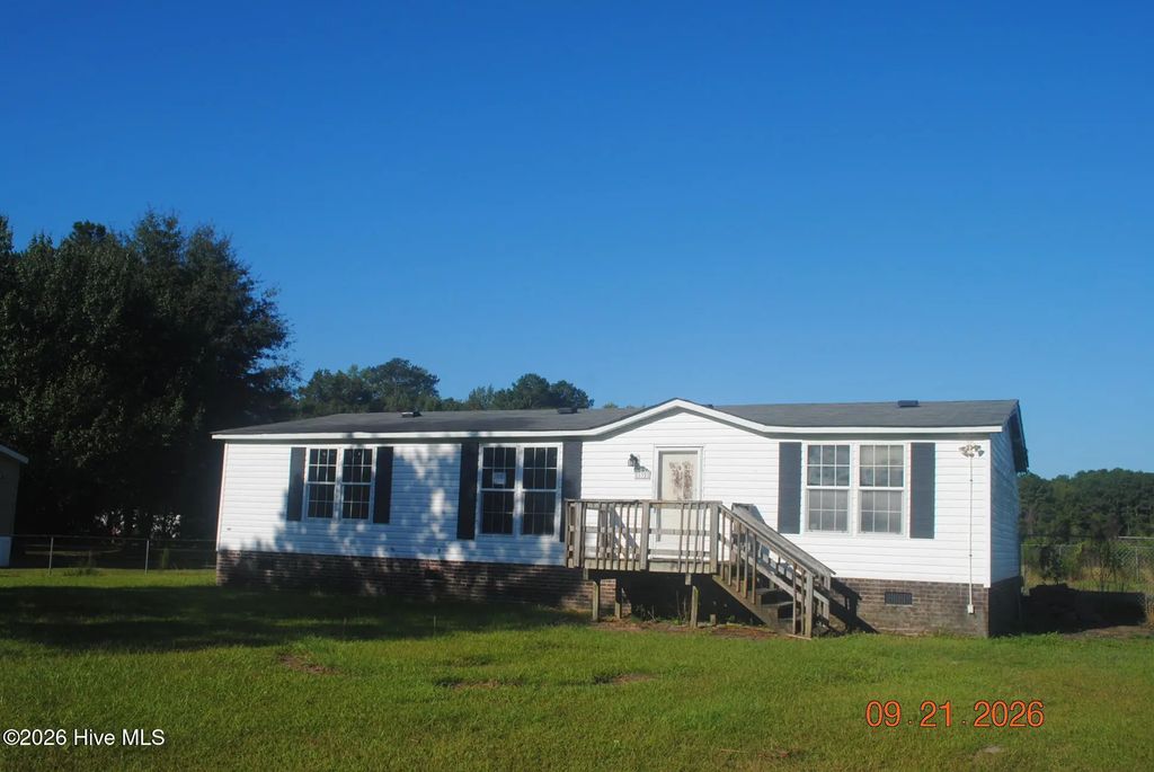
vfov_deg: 40.1
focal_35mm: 33
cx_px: 577
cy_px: 386
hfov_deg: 57.2
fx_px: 1059
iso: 100
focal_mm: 22
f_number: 9
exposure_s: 1/320
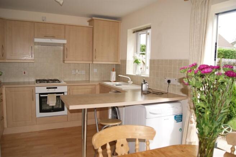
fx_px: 177
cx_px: 118
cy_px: 78
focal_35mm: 27
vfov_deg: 47.8
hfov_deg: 67.4
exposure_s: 1/60
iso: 100
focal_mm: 18
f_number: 4.5
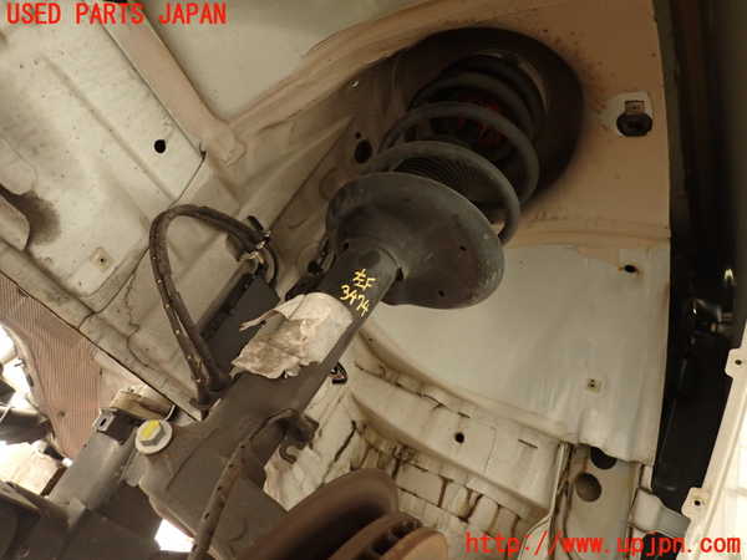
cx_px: 374
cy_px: 280
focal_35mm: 25
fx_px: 539
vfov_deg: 54.9
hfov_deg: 69.4
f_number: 2
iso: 320
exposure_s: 1/30
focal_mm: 4.5
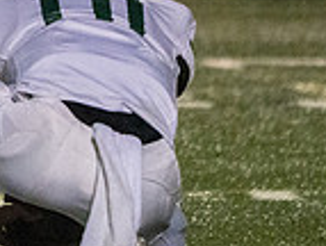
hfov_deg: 1.4
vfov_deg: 1.1
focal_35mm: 1365
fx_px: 12887
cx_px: -481
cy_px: -188
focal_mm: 271
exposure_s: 1/1000
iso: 20000
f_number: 5.6
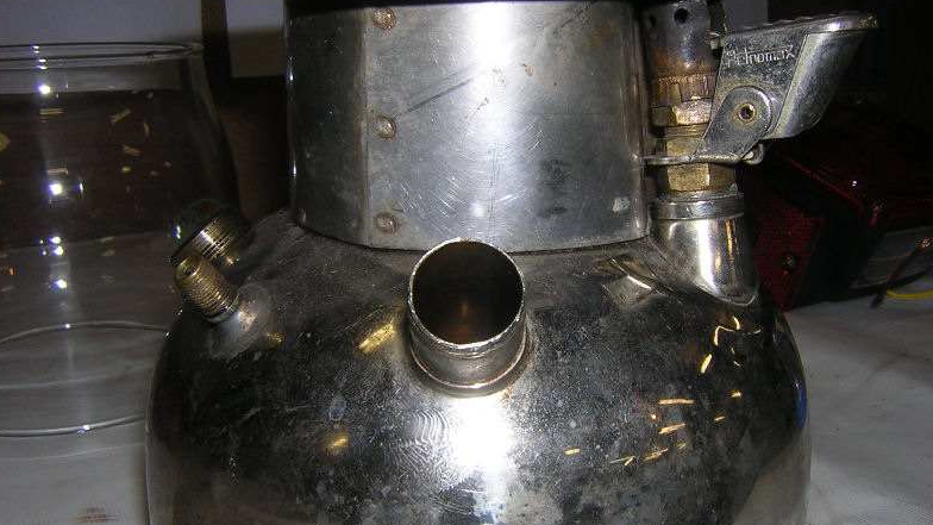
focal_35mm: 40
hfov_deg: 50.5
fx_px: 990
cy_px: 270
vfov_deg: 29.7
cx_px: 468
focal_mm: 4.7
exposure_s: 1/60.1
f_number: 5.2
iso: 100
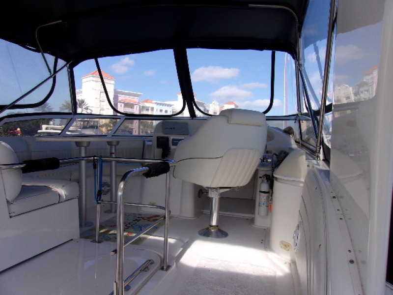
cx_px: 196
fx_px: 307
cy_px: 148
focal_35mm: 27
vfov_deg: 51.4
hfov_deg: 65.3
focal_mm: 4.9
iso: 80
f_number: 10.4
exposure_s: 1/85
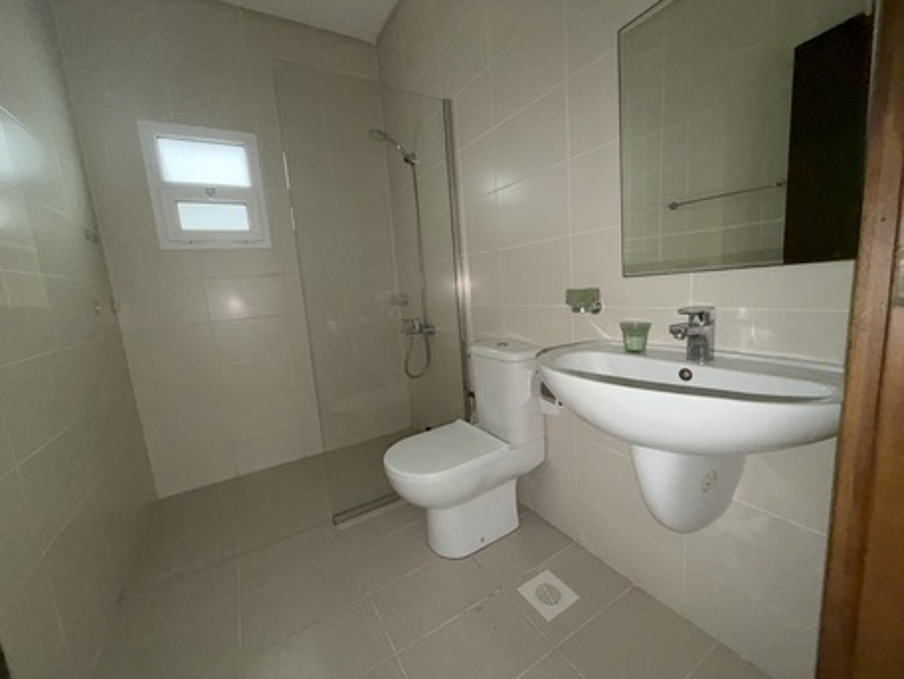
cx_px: 452
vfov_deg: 85.7
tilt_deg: -8.6
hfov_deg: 102.0
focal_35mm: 14
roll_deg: +4.3
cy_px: 340
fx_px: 366
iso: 160
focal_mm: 2.22
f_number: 2.2
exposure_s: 1/60
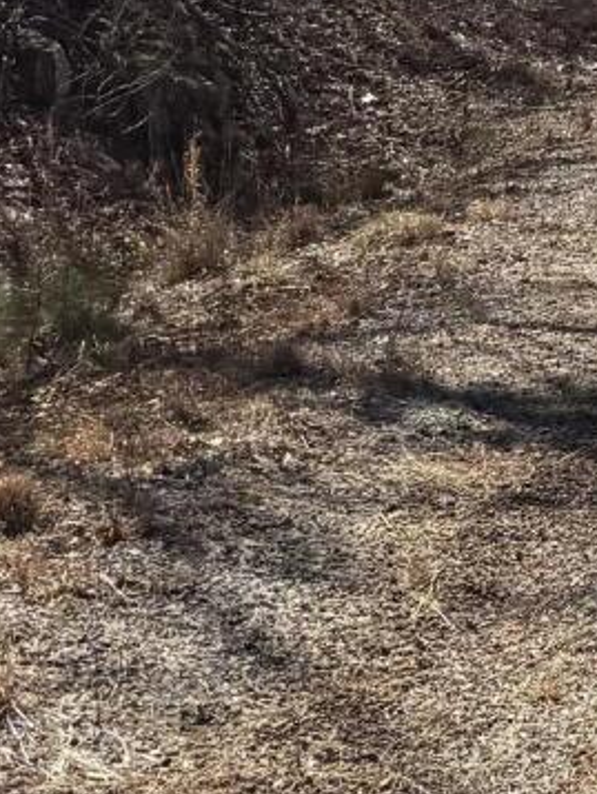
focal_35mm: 134
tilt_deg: -5.7
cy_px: -355
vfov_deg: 13.9
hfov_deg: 9.8
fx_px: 3078
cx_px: 1405
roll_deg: +1.8
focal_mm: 6.76
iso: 80
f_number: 1.78
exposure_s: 1/3759
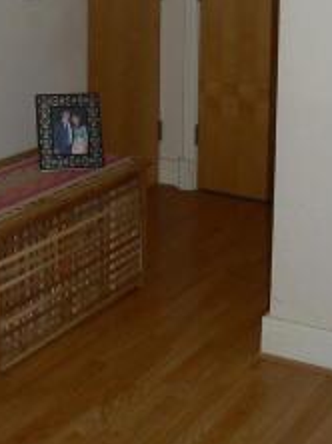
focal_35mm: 71
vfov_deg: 26.2
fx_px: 910
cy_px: 17
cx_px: 142
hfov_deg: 20.7
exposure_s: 1/40
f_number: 4.5
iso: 100
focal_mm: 6
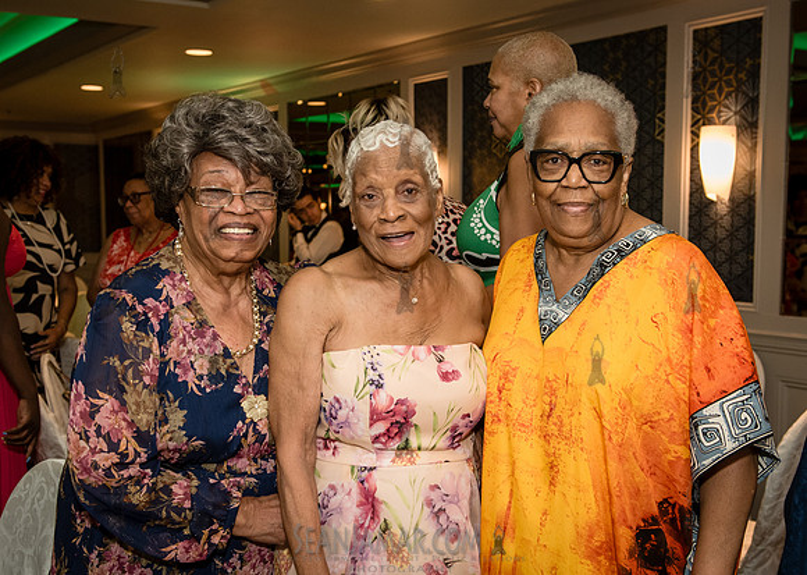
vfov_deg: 31.8
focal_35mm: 44
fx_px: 1010
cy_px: 315
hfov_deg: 43.6
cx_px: 410
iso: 1600
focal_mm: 32
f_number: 3.5
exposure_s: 1/160
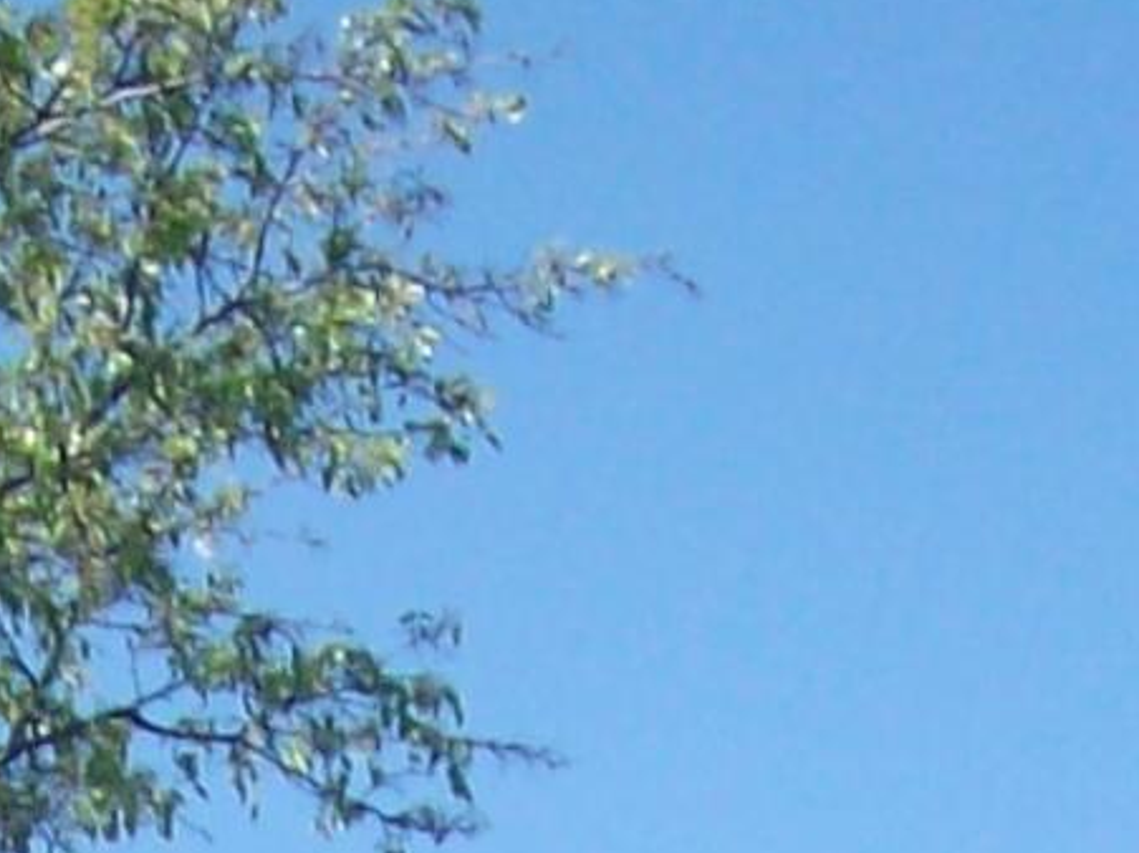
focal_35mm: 233
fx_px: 7665
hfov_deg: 8.4
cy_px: 2821
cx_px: -81
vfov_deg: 5.8
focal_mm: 5.8
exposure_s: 1/121
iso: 80
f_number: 7.2
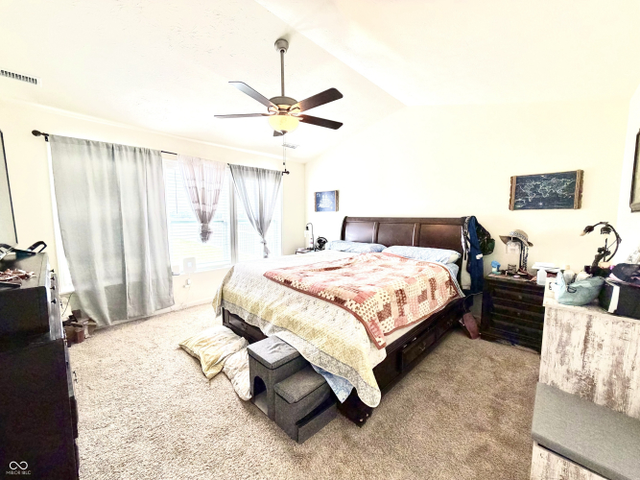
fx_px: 259
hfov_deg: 102.1
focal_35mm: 14
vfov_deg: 85.7
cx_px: 320
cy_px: 240
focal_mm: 2.22
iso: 320
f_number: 2.2
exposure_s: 1/105
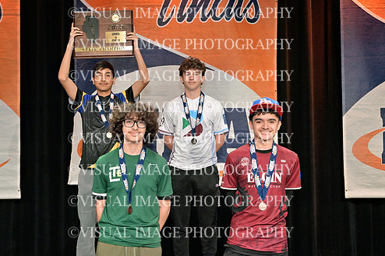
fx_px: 502
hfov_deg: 41.9
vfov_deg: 28.6
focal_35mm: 47
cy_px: 123
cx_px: 181
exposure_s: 1/400
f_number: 5.6
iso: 4000
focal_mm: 40
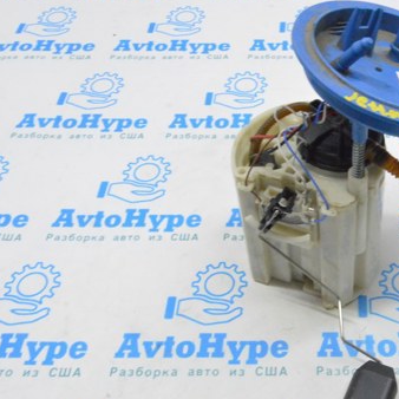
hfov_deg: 31.1
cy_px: 197
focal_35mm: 53
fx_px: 691
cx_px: 340
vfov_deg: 32.2
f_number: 20
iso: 6400
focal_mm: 22
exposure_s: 1/20
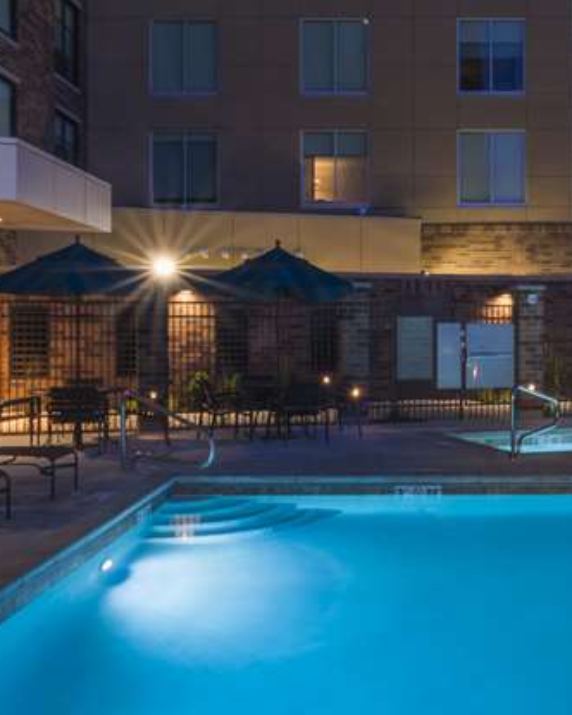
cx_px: 456
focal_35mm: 44
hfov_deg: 33.2
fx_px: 931
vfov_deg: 42.0
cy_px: 366
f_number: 25
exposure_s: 13
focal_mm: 19
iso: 100
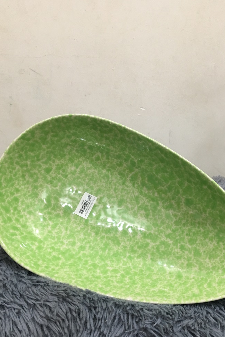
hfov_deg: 35.9
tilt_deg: -19.0
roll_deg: -3.9
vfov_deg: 51.9
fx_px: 347
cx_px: 125
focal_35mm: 37
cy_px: 174
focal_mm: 4.15
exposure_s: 1/33
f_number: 2.2
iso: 100
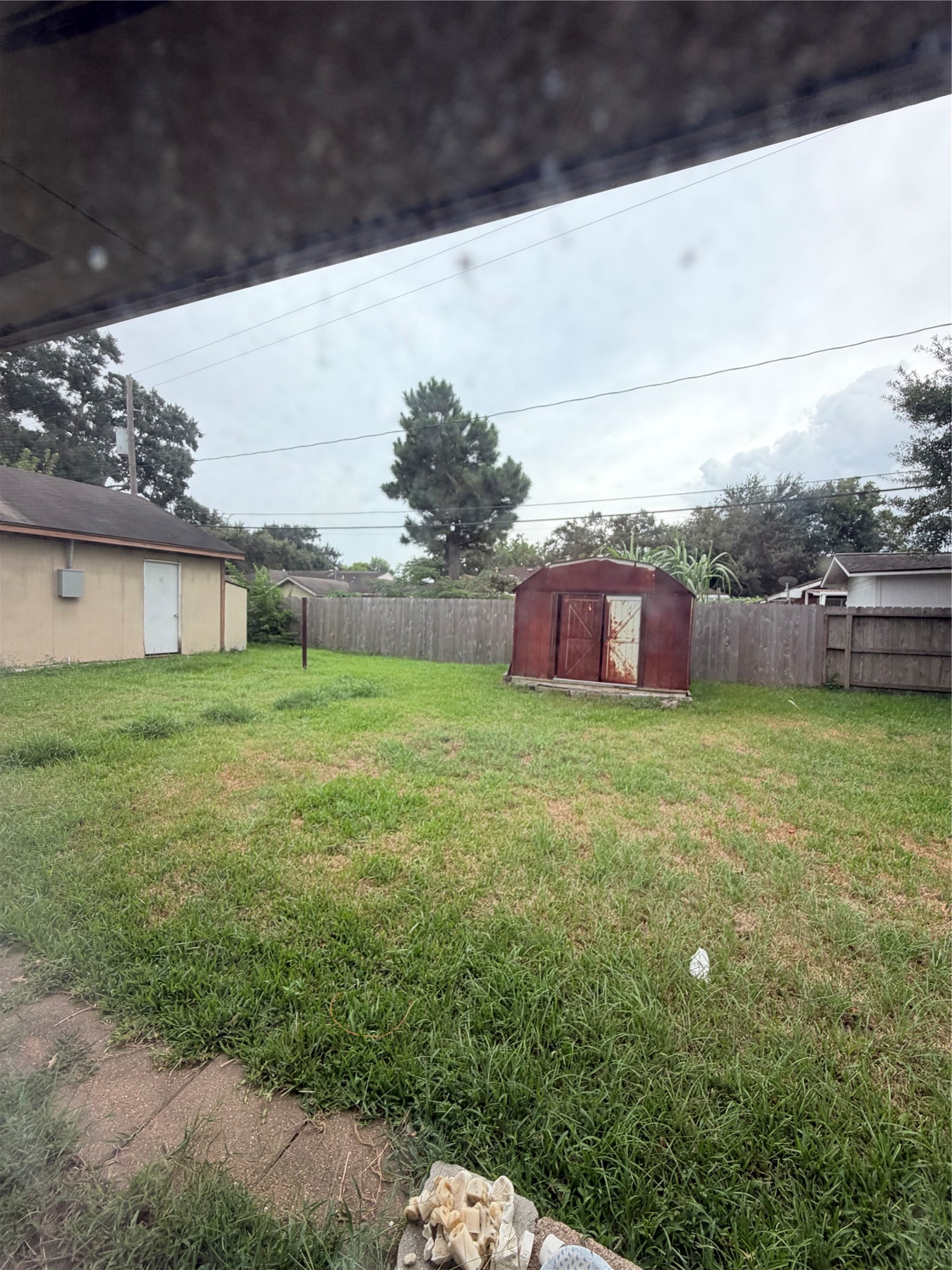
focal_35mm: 14
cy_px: 635
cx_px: 476
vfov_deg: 102.1
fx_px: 513
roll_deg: -1.0
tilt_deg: -3.1
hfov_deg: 85.7
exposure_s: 1/751
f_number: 2.2
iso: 40
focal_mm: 2.22
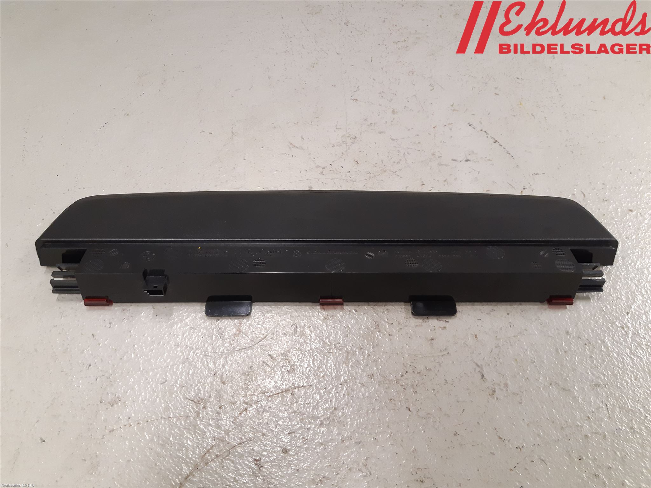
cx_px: 326
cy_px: 244
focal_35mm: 26
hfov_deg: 67.3
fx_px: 489
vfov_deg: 53.1
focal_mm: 3.93
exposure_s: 1/50
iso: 200
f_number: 1.7
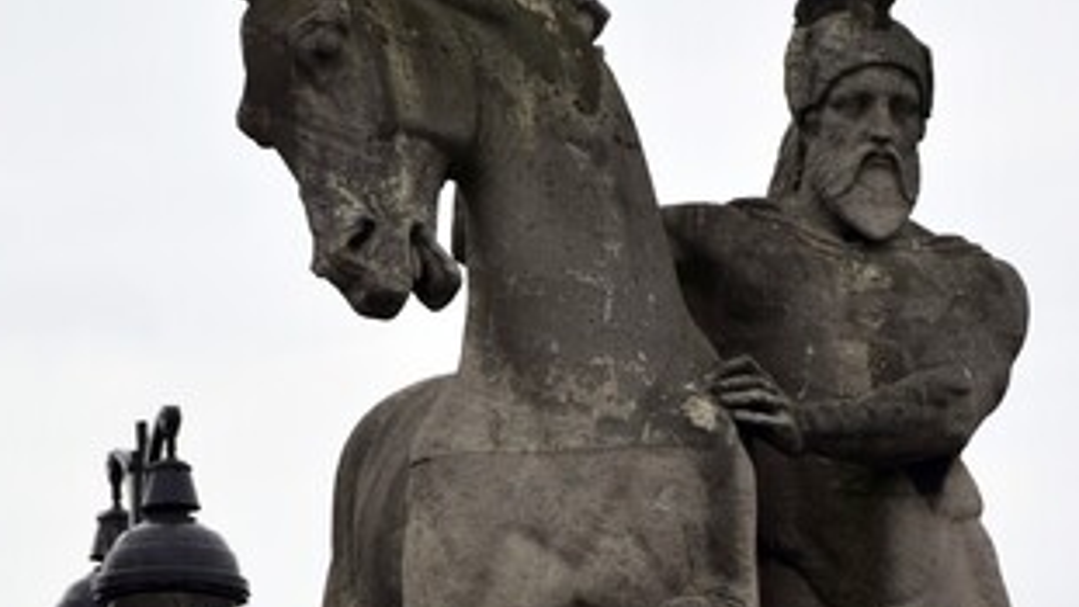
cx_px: 590
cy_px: 645
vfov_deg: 2.6
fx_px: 13449
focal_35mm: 470
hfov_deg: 4.6
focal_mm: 155
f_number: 7.1
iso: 200
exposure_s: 1/800
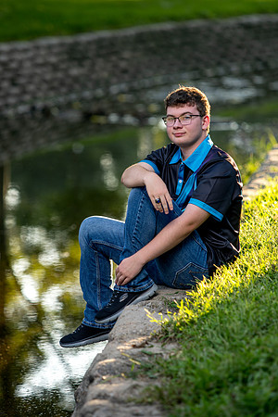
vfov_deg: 12.8
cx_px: 139
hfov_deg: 8.6
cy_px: 208
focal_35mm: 160
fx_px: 1853
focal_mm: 160
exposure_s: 1/250
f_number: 3.2
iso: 200
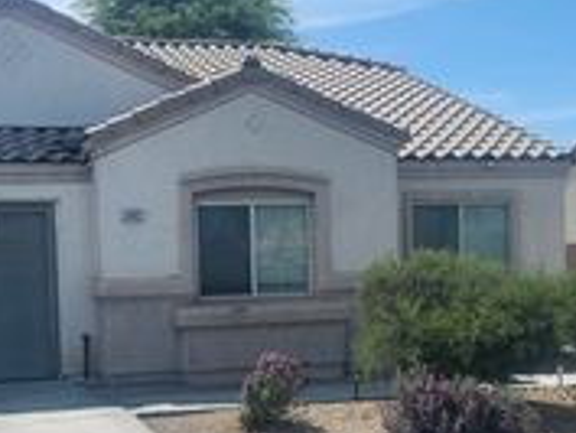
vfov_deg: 22.4
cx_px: 221
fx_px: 1082
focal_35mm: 65
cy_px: 334
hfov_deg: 29.7
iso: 25
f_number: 1.8
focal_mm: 5.54
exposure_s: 1/2077
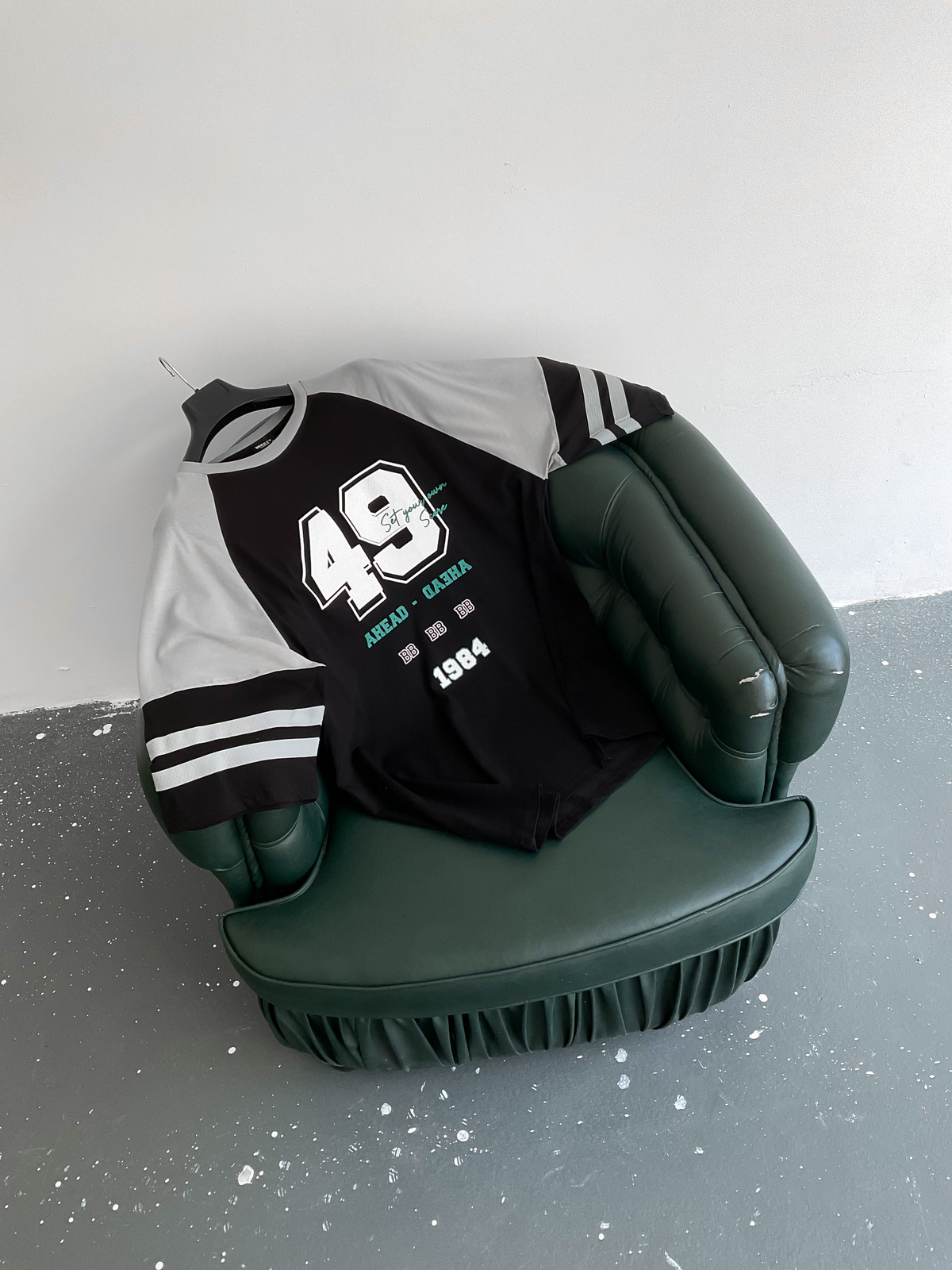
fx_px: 1063
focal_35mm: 29
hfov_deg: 48.2
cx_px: 476
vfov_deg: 61.7
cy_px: 635
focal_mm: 3
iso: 64
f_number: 1.8
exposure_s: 1/115
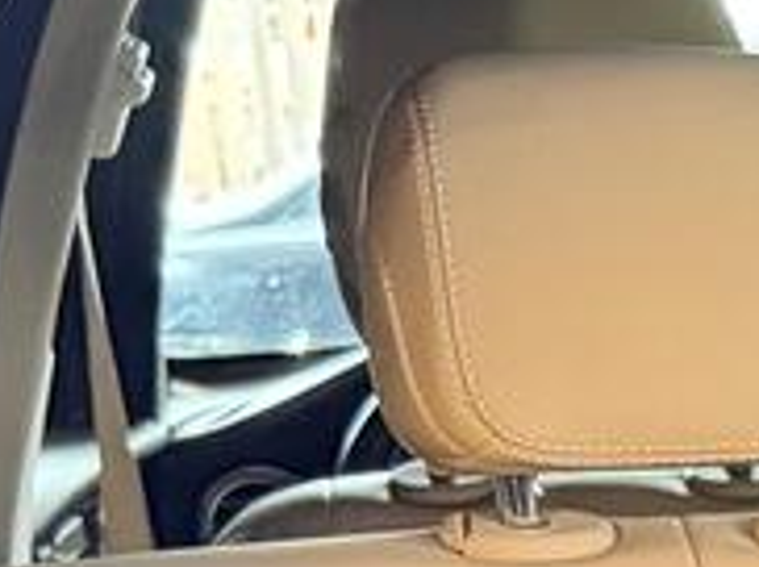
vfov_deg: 7.9
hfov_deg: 9.7
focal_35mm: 169
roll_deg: +0.2
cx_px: 2052
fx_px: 3701
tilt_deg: -21.0
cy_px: 1493
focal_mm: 6.76
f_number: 1.78
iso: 800
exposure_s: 1/40
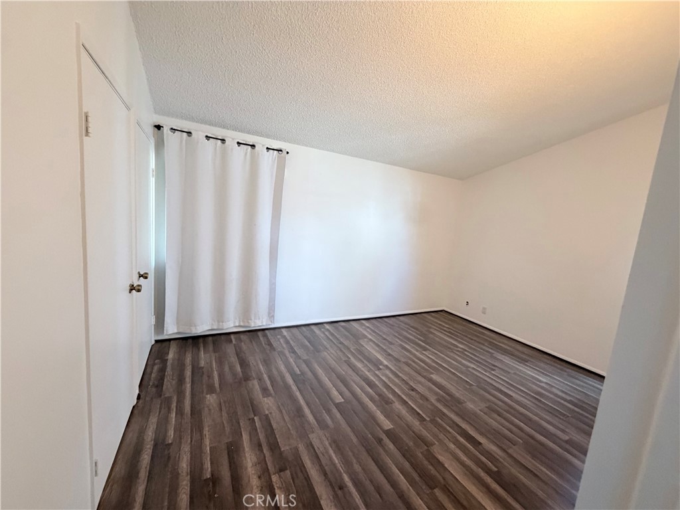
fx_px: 275
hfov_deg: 102.1
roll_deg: -3.9
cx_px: 340
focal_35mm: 14
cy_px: 255
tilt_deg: -6.9
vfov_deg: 85.7
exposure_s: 1/60
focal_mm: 2.22
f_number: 2.2
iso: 500
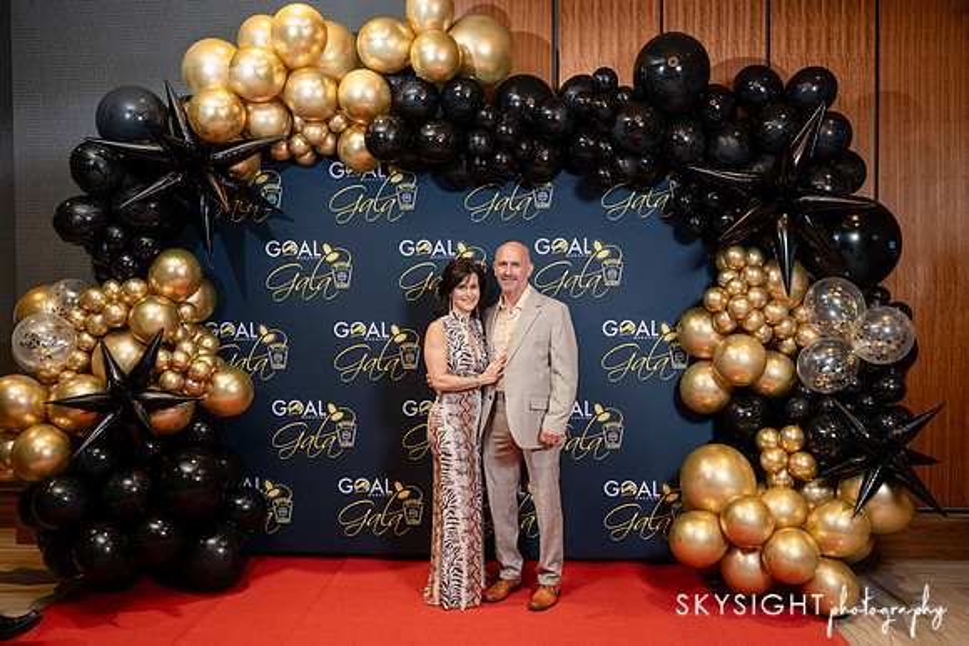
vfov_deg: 40.6
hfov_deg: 58.0
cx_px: 484
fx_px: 874
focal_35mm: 32
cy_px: 323
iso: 1000
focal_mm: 31.5
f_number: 2.8
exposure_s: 1/200
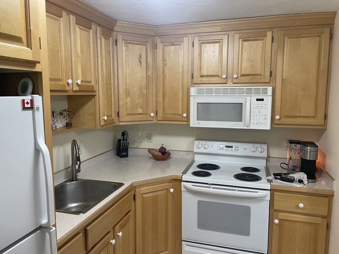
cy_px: 127
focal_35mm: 26
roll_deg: +0.4
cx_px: 170
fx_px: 255
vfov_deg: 53.1
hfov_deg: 67.3
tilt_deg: -6.3
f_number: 1.6
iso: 80
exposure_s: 1/60
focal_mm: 4.2
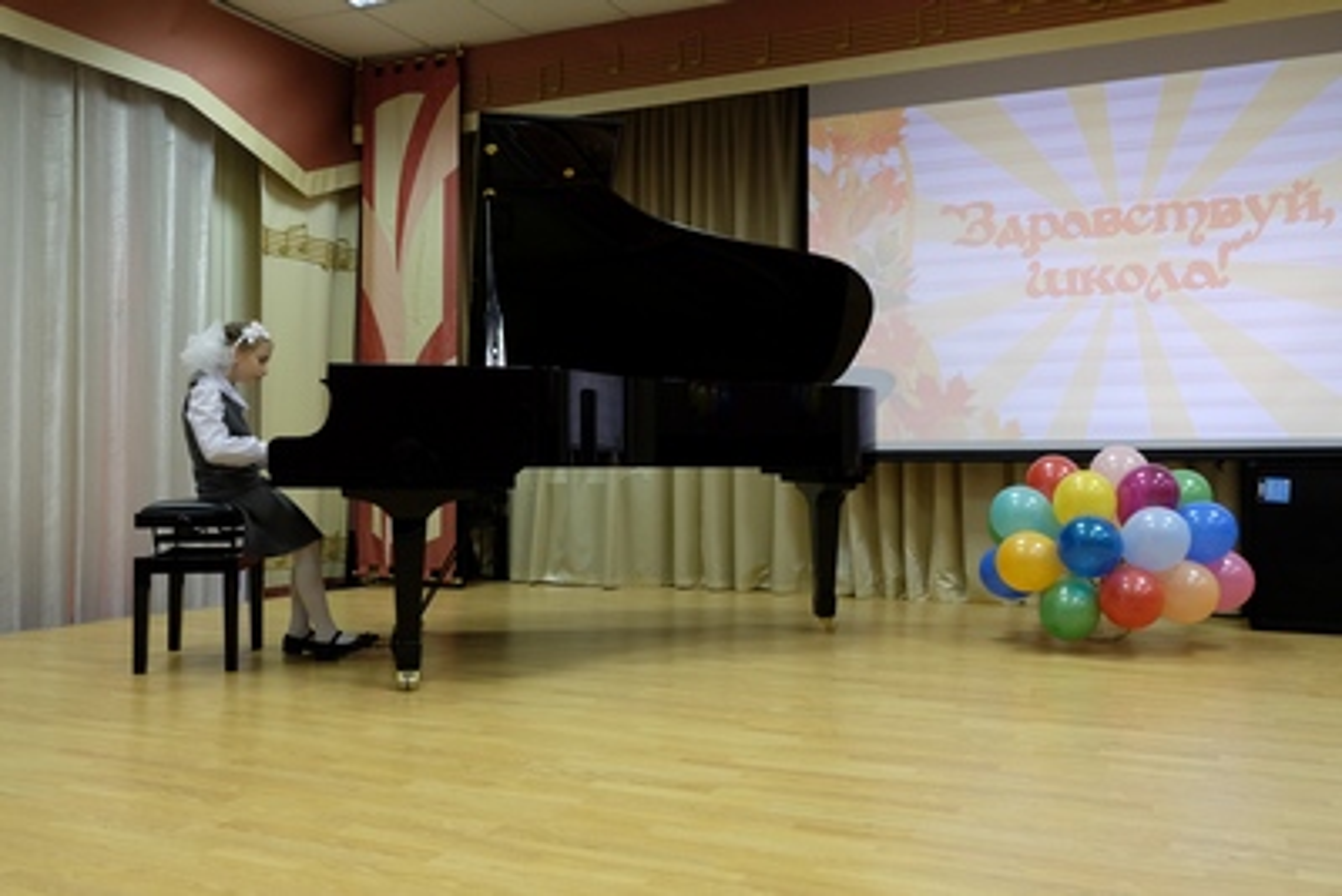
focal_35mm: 31
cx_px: 671
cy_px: 448
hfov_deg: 60.3
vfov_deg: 42.4
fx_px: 1156
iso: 2000
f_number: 4
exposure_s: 1/100
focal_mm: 20.5
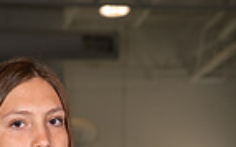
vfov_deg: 5.7
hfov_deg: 9.5
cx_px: 54
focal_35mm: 221
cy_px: 363
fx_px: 1420
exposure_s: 1/200
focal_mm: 69
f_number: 5.6
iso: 200
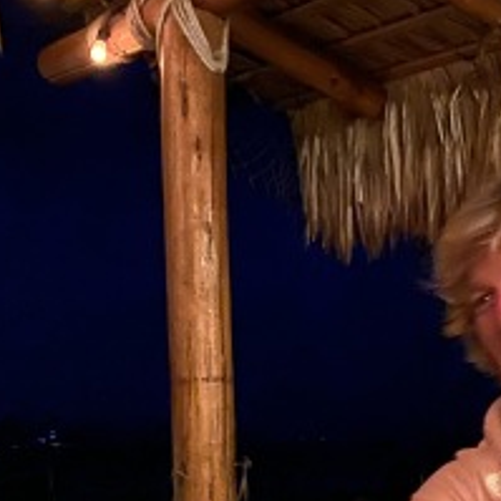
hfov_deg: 23.2
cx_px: 368
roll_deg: +2.0
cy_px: 521
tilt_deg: -4.8
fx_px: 1212
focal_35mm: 74
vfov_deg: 22.3
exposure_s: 1/15
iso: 2000
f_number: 1.8
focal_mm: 4.25
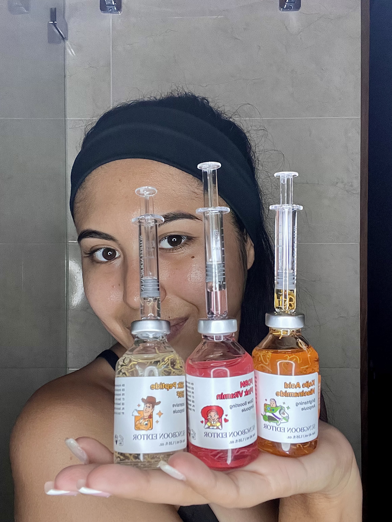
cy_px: 261
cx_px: 196
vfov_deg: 60.0
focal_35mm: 30
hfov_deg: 46.8
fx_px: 453
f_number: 2.2
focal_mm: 2.71
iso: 250
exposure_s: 1/57
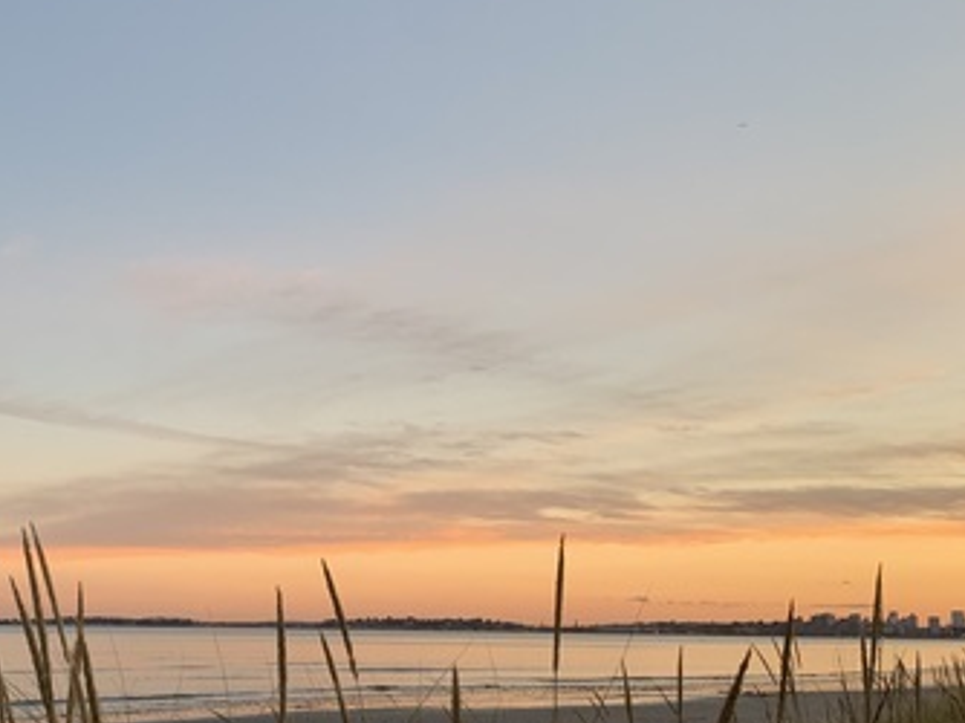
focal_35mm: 52
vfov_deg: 27.8
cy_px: 495
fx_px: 1449
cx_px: 267
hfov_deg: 36.2
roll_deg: -0.9
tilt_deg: +3.9
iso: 40
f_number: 1.8
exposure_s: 1/122
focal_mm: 4.25
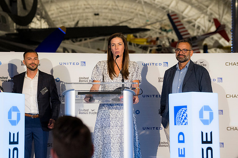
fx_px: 634
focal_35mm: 96
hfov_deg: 21.3
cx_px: 119
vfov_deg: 14.2
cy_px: 79
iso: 720
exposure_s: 1/200
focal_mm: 64
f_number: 2.8
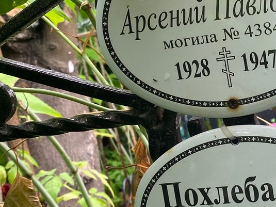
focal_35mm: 70
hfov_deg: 26.3
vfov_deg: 21.0
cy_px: 118
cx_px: 275
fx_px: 558
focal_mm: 4.25
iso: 50
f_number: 1.8
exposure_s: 1/122
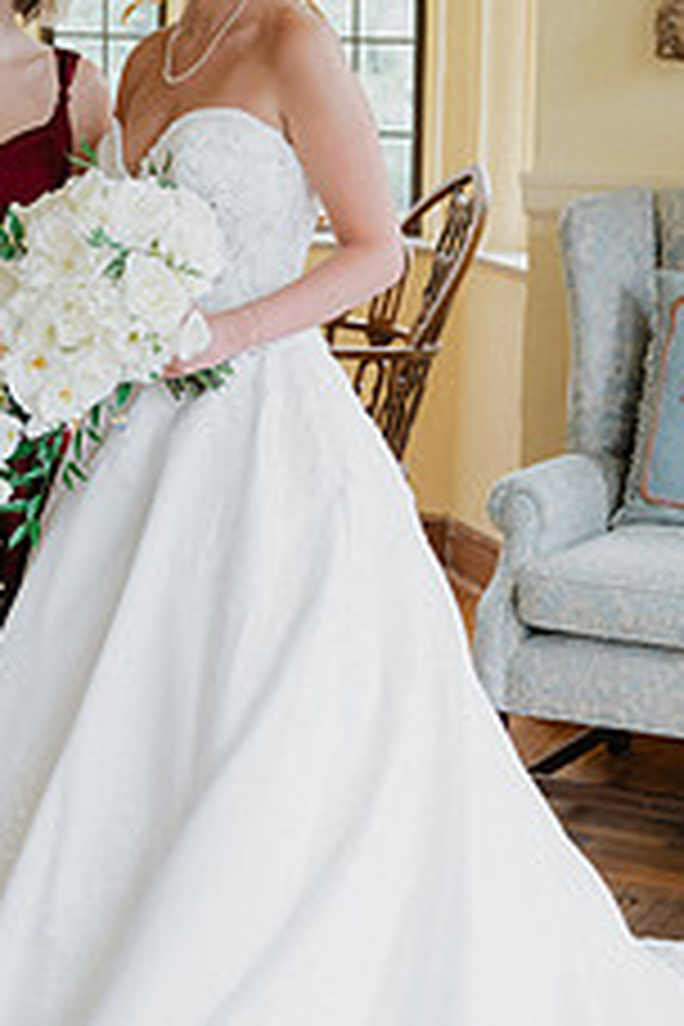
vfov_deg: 22.8
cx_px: 126
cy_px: 436
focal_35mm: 89
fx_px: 2536
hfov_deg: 15.3
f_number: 3.5
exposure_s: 1/200
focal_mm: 45
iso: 1000
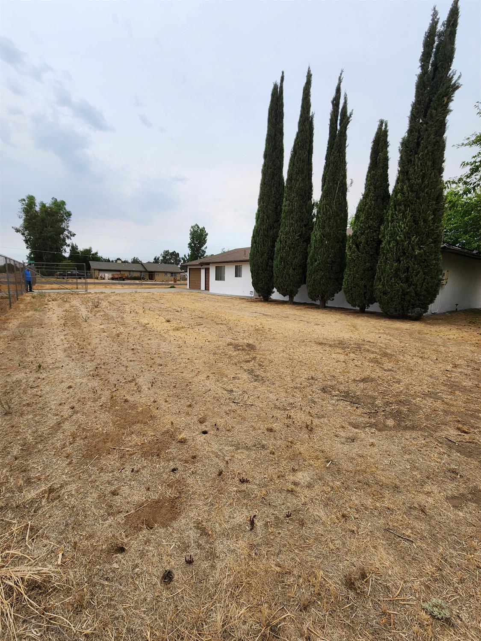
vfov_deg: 106.2
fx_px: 241
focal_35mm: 13
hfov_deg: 89.9
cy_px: 320
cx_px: 240
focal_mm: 2.2
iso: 50
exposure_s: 1/1336
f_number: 2.2
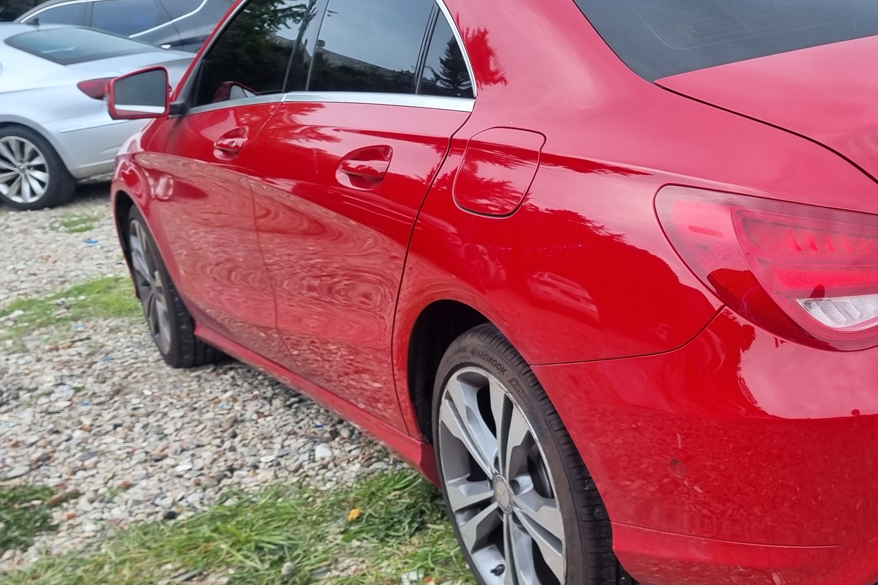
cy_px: 359
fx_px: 1146
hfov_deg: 39.9
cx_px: 729
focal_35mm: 47
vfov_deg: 28.6
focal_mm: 5.4
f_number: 1.8
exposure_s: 1/1128
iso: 50
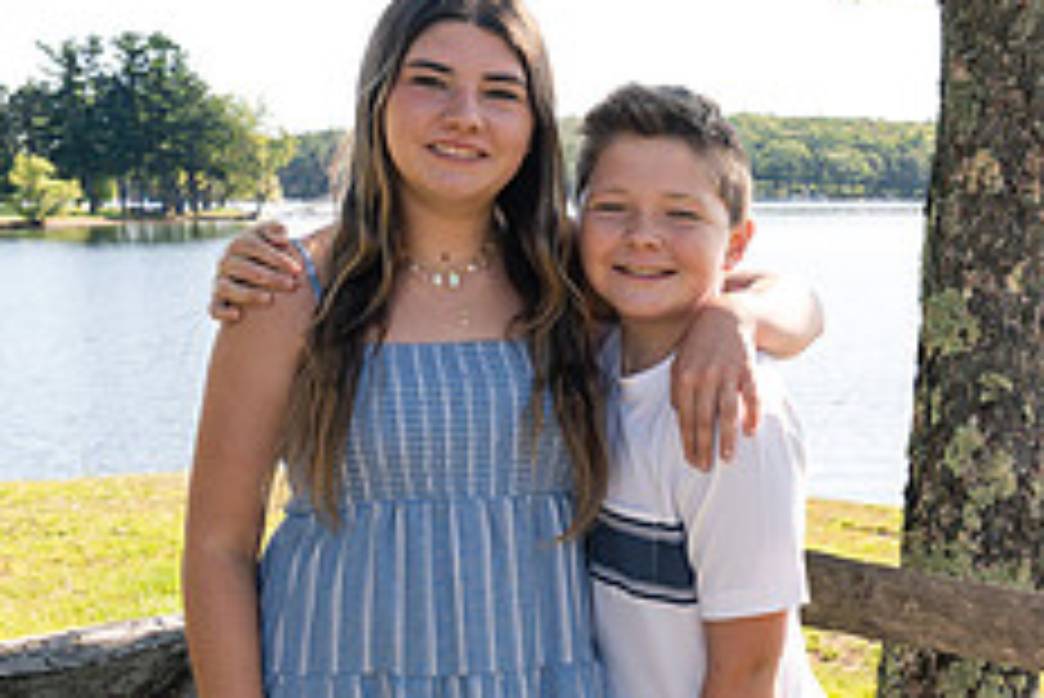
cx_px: 928
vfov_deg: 20.7
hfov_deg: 30.1
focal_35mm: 64
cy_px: 673
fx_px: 1857
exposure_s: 1/250
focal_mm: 24
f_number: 5.6
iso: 250
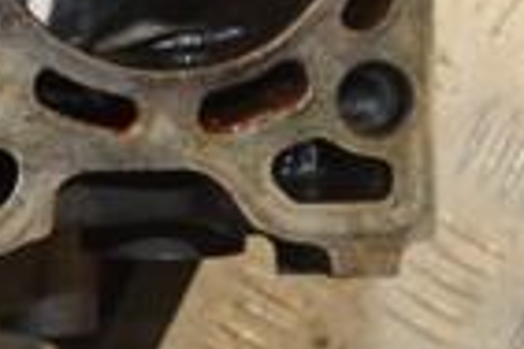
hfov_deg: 12.9
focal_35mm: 140
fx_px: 2038
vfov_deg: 9.7
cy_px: -4
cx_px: -491
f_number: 5.6
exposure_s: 1/200
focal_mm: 22
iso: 1100
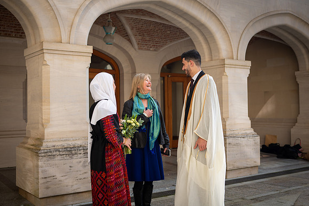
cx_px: 164
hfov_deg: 45.4
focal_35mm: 43
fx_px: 369
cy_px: 96
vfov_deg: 31.2
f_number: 2.8
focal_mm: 40
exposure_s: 1/1250
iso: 100
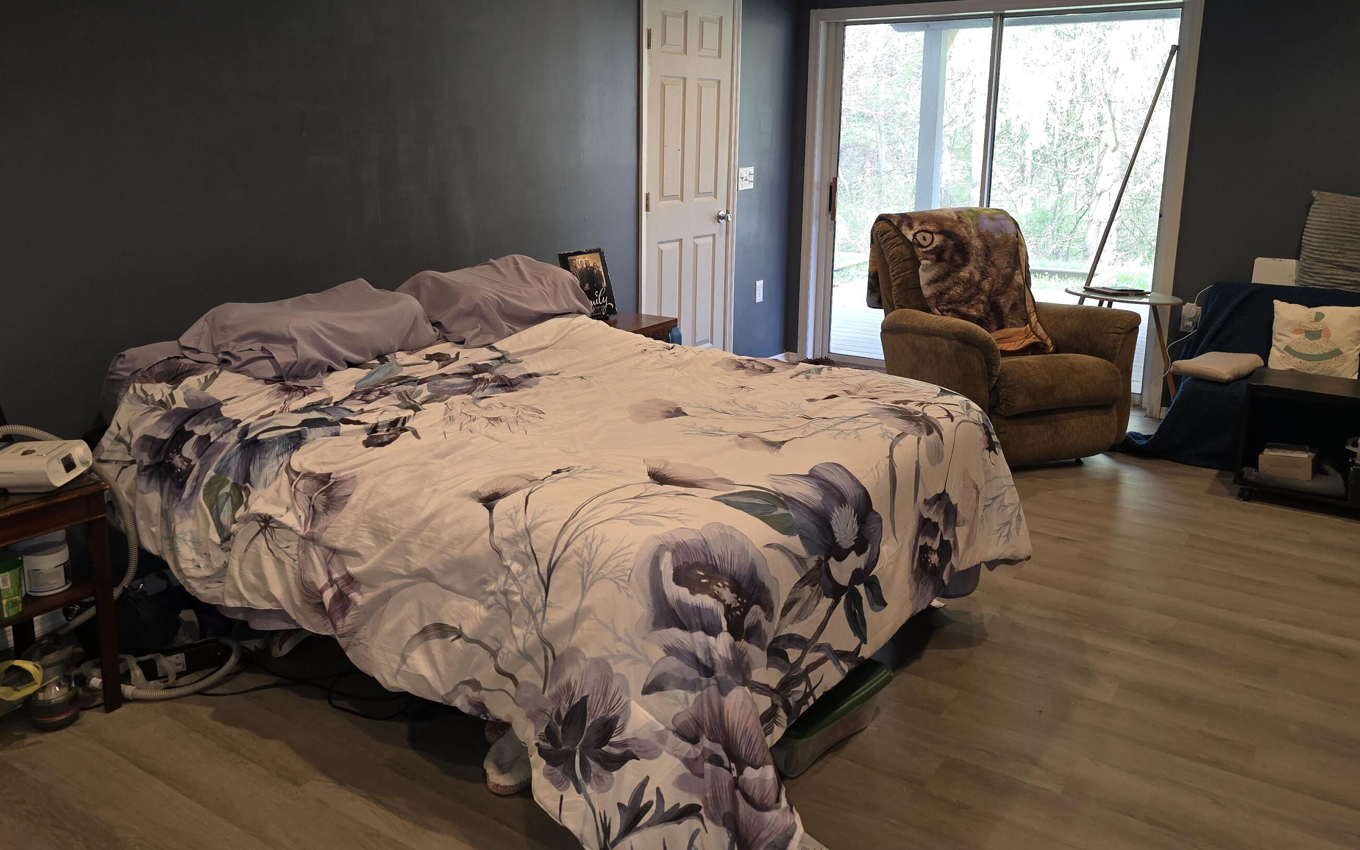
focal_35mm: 28
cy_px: 345
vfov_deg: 44.3
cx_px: 640
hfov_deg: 66.4
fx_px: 1038
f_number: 1.7
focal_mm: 6.3
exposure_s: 1/60
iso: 80
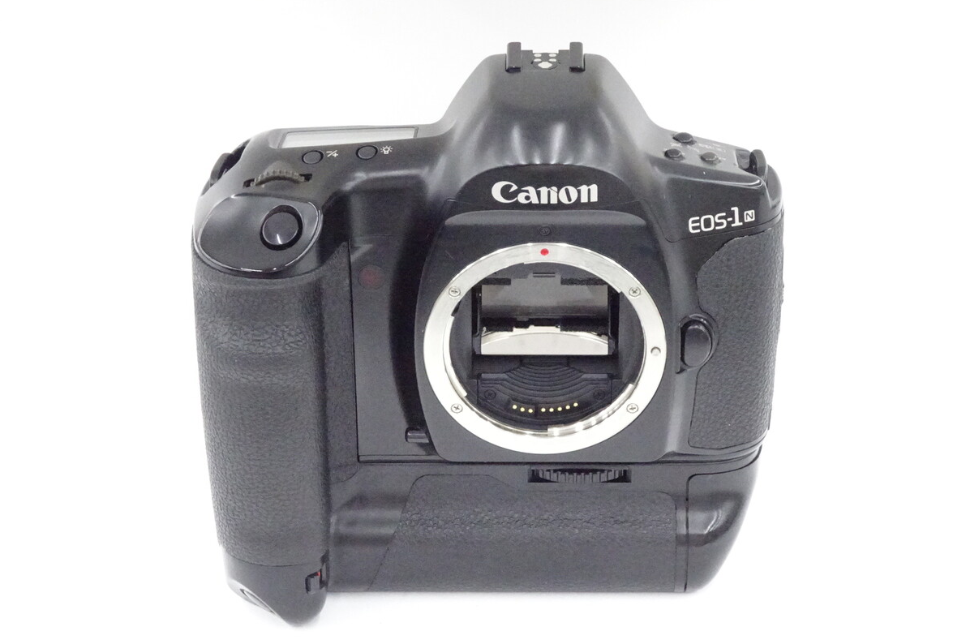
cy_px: 340
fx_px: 2334
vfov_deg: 15.7
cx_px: 483
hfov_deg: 23.4
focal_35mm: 87
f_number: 5
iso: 2000
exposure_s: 1/100
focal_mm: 14.12
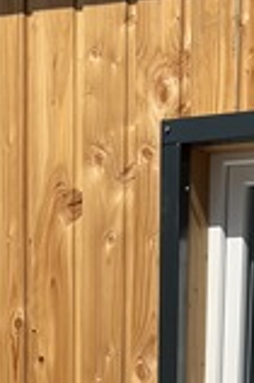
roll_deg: -1.9
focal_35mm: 130
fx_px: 1379
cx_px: 174
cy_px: 647
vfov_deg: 14.3
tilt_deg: -10.5
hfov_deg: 10.5
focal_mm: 5.7
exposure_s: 1/7463
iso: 50
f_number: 1.5
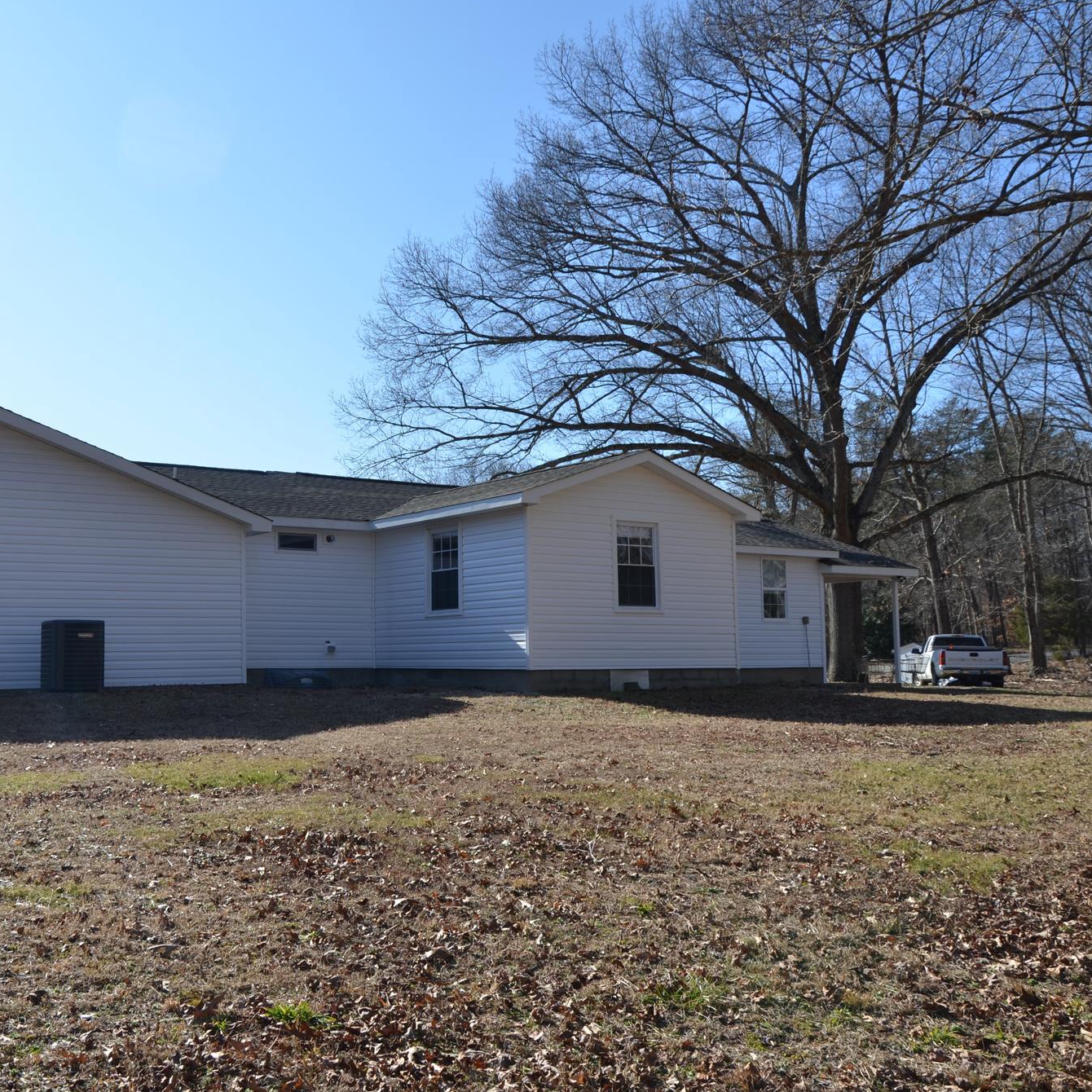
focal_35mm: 35
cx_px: 363
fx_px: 1249
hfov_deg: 46.5
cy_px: 541
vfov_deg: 47.2
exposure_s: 1/250
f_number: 8
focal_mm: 18
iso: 100
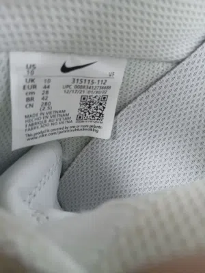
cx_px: 102
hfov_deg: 53.1
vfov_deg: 67.3
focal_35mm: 26
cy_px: 136
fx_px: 205
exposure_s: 1/33.3
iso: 250
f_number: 1.8
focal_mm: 3.98
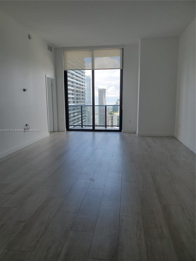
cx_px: 98
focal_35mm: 26
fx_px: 196
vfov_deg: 67.3
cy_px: 130
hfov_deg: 53.1
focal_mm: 4.3
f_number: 2.4
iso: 50
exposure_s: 1/158
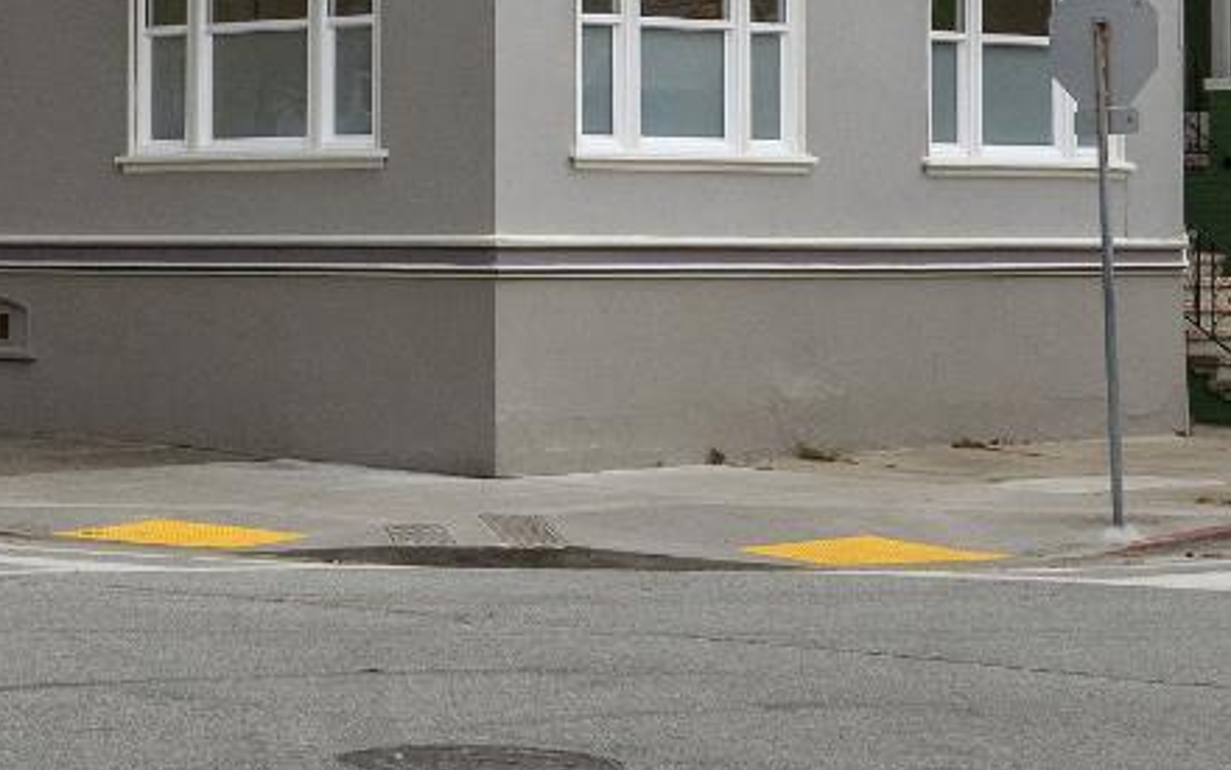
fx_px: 4194
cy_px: -461
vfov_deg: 10.1
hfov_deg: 15.8
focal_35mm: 125
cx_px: -401
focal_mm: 24
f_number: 6.3
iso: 400
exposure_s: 1/3200
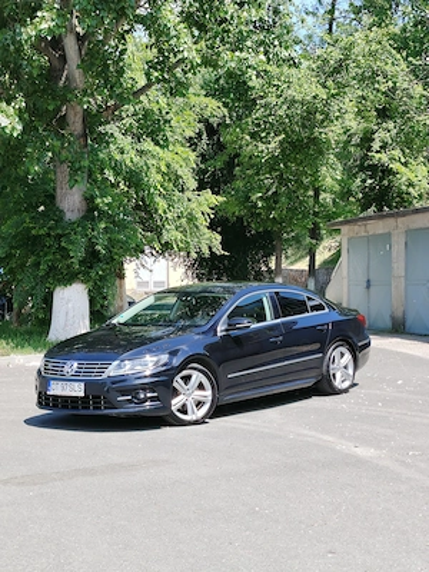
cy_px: 286
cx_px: 214
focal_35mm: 71
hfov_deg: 20.7
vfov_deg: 27.4
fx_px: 1173
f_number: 1.75
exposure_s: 1/317
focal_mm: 5.25
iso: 100
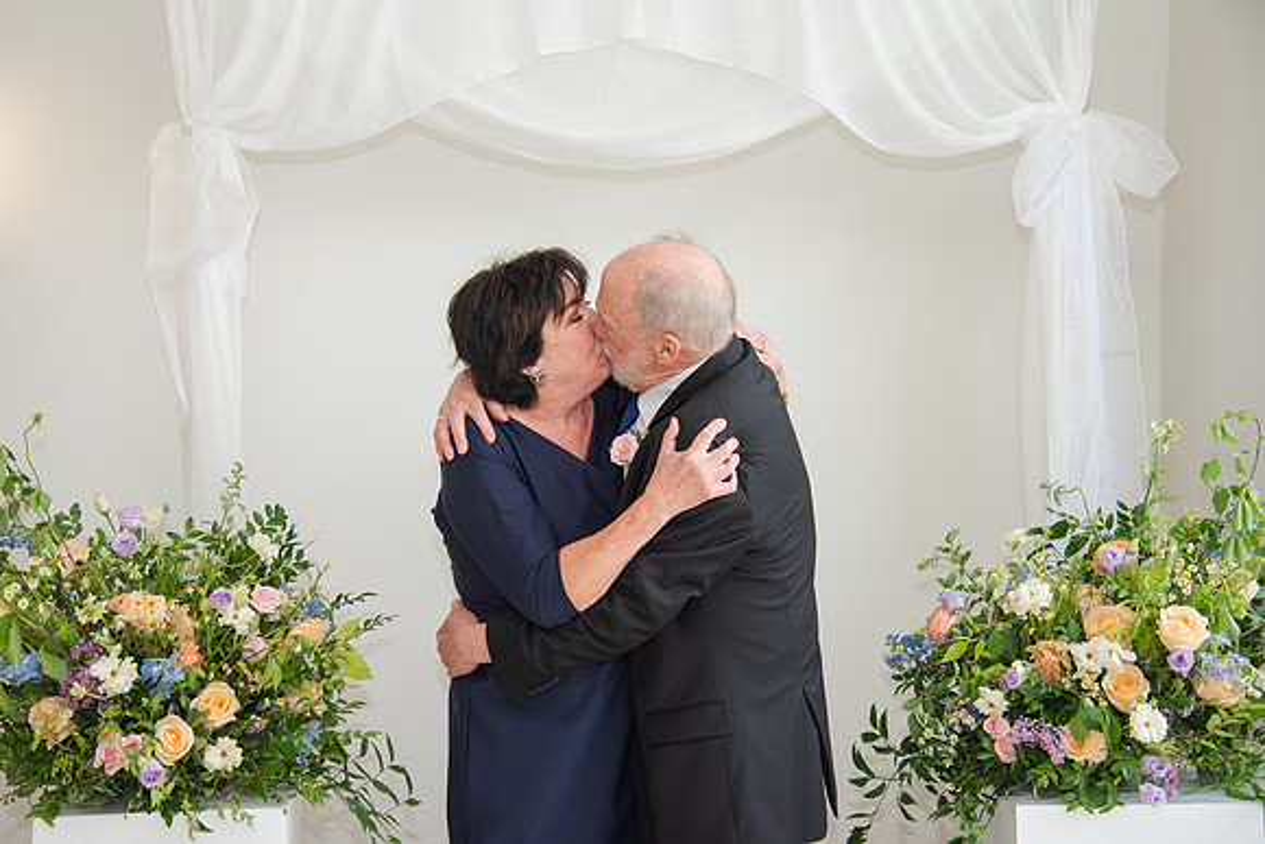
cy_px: 402
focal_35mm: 56
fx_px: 1953
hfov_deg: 35.9
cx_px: 586
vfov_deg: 24.4
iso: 200
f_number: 4
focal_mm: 50
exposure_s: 1/200
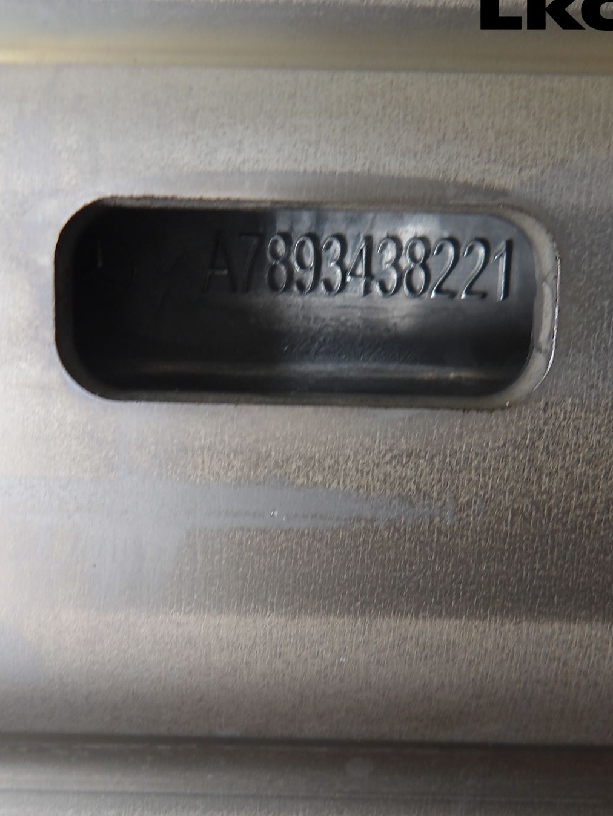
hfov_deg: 35.1
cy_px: 454
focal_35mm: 41
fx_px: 968
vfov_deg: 45.7
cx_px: 269
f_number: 3
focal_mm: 4.9
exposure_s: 1/44
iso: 100
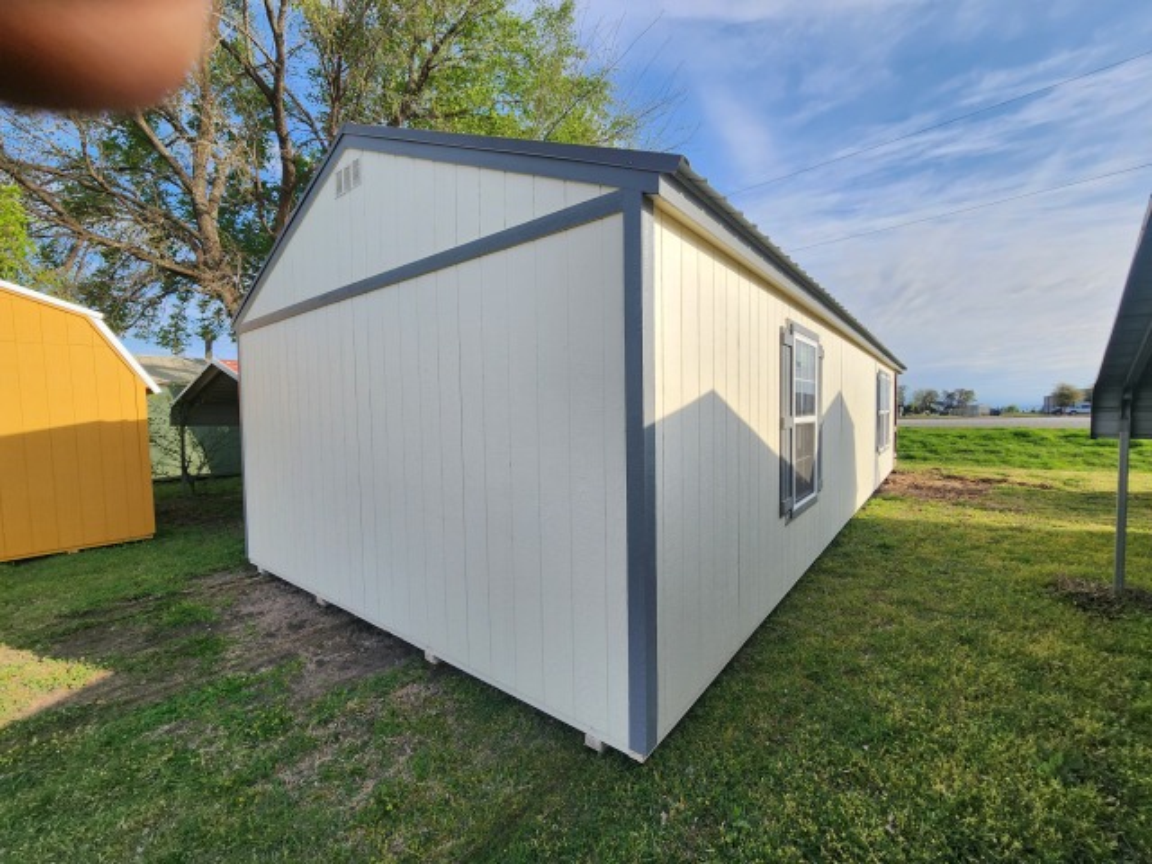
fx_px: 433
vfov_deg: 89.9
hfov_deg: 106.2
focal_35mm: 13
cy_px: 432
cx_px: 576
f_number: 2.2
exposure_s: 1/1445
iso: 50
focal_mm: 2.2
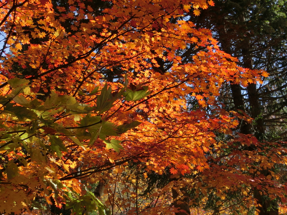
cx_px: 144
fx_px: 580
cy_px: 108
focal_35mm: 70
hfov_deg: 27.8
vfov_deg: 21.0
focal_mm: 12.4
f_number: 5.2
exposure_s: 1/320
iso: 80
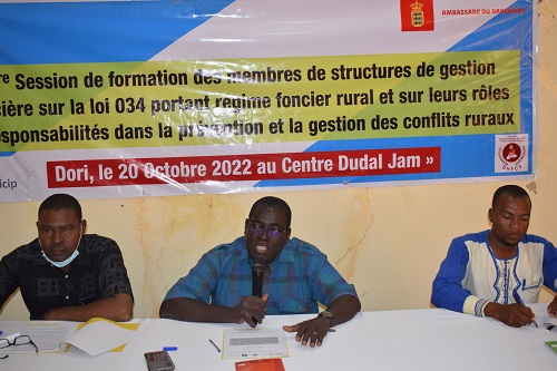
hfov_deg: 42.3
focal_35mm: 46
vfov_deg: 28.9
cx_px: 278
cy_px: 186
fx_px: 719
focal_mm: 31
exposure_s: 1/100
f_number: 5
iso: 800
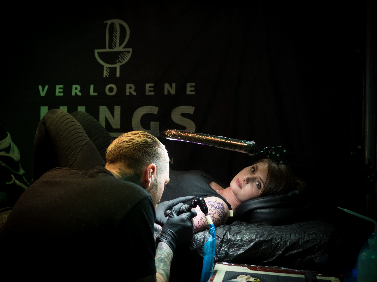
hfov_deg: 54.0
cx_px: 188
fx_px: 370
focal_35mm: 34
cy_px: 141
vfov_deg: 41.8
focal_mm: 17
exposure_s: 1/125
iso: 500
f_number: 1.8
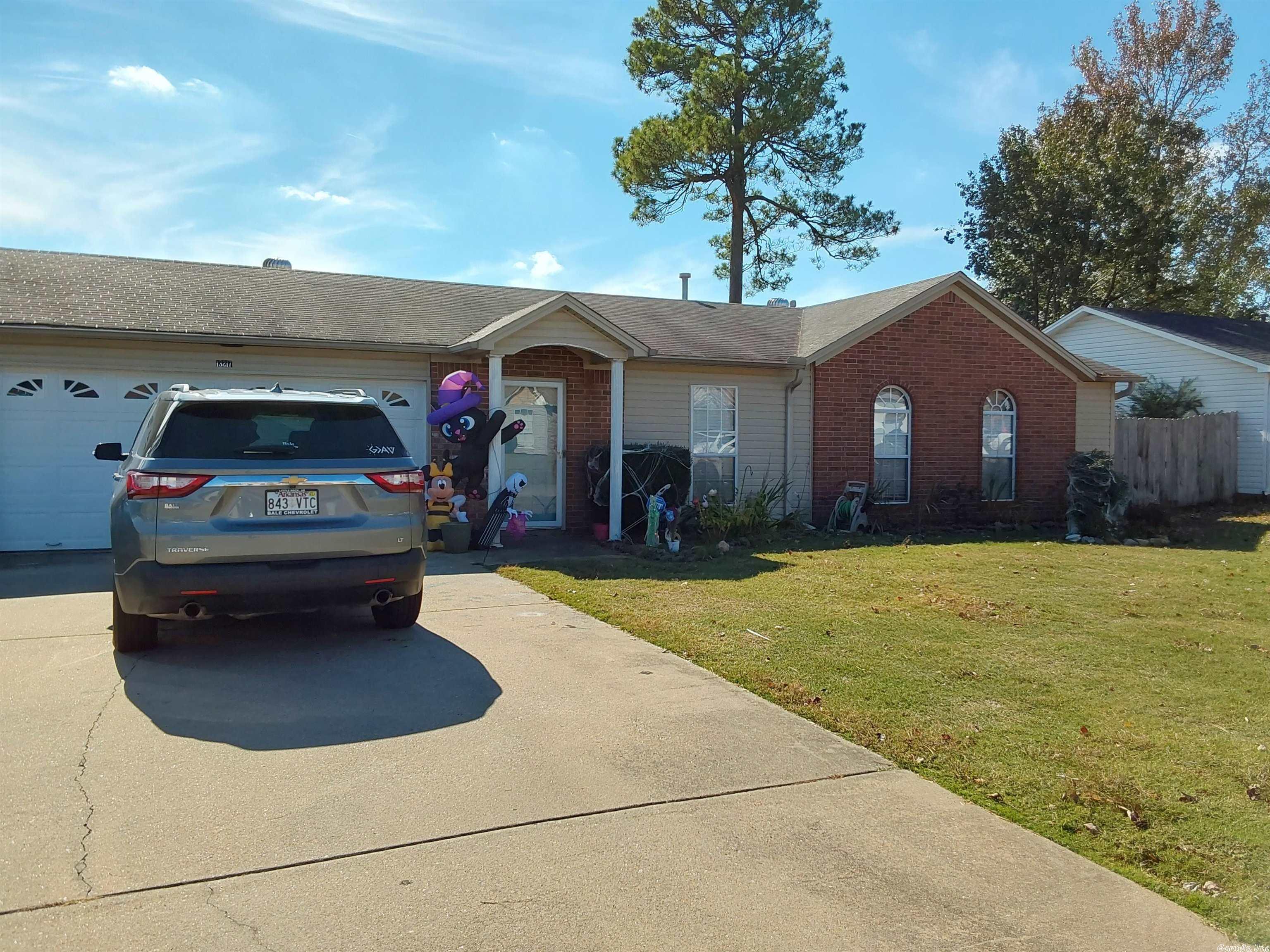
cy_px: 476
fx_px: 1027
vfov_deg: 49.7
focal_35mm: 28
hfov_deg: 63.4
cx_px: 635
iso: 50
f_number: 1.9
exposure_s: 1/2148
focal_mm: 2.91
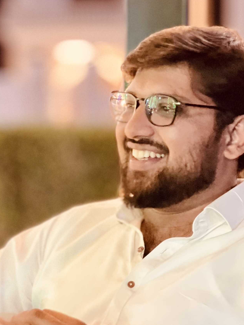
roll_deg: +0.1
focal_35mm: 125
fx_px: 1175
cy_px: 175
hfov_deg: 11.8
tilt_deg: -0.8
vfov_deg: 15.8
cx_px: 78
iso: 800
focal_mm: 6
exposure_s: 1/14
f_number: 2
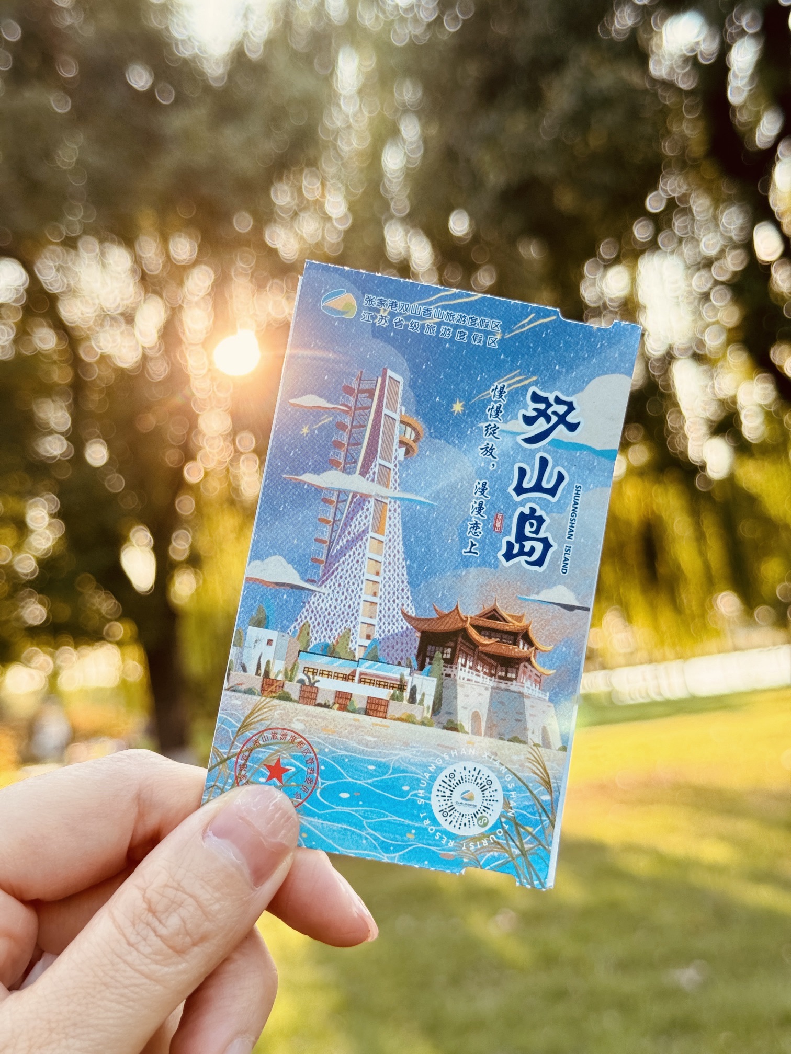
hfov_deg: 30.3
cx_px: 396
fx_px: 1462
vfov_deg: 39.7
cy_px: 527
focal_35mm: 48
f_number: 1.78
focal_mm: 6.76
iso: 64
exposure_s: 1/297
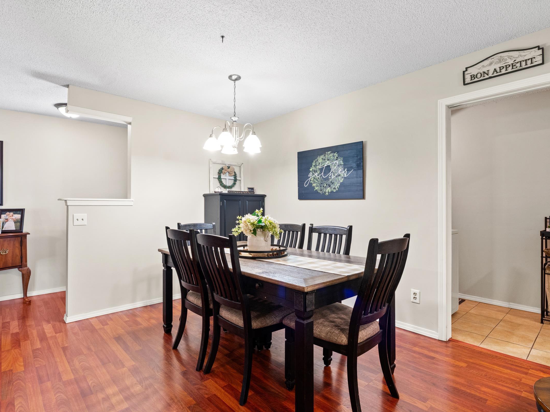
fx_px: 295
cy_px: 202
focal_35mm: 19
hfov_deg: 85.9
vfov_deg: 69.9
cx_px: 258
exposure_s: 1/2.5
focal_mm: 11
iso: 400
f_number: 7.1
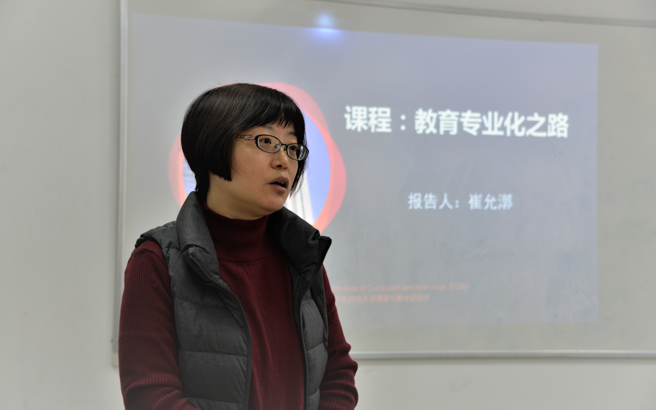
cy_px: 208
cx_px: 325
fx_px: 1073
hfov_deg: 34.0
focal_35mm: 60
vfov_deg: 21.6
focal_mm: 58
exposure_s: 1/60
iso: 640
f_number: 4.5
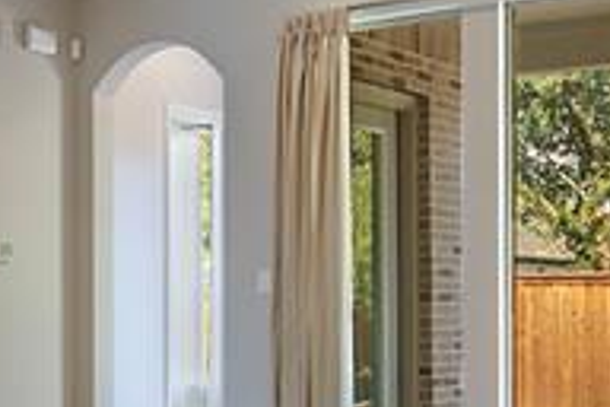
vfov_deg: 17.0
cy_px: 299
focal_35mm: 80
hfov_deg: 25.1
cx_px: 165
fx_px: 1355
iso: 100
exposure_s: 1/30
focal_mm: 10
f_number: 8
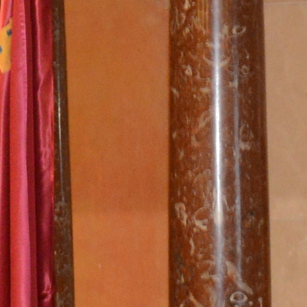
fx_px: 2840
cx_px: 109
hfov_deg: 6.2
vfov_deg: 6.1
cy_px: 461
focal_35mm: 283
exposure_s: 1/40
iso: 1600
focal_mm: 28
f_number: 3.5
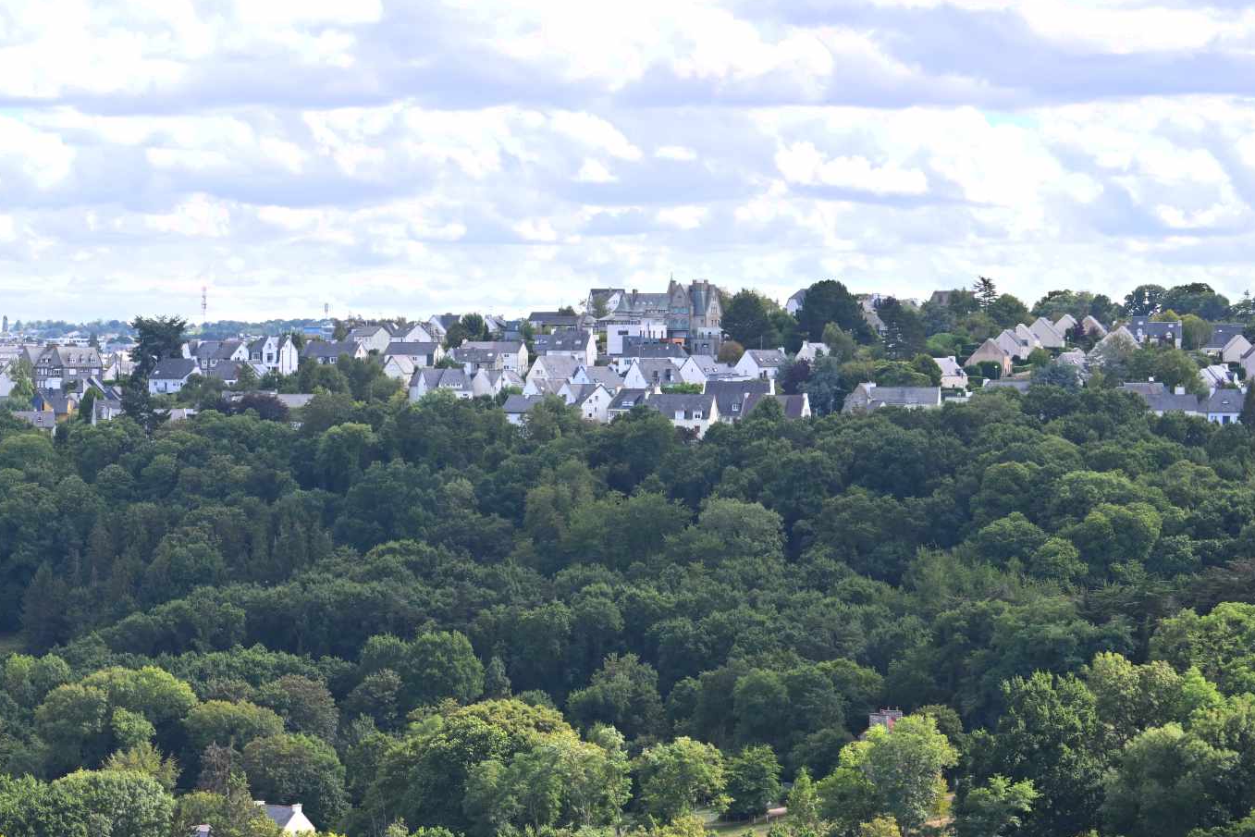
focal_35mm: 129
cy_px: 691
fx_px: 4497
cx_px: 143
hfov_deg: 15.7
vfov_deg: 10.6
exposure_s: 1/200
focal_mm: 70
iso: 400
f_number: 11
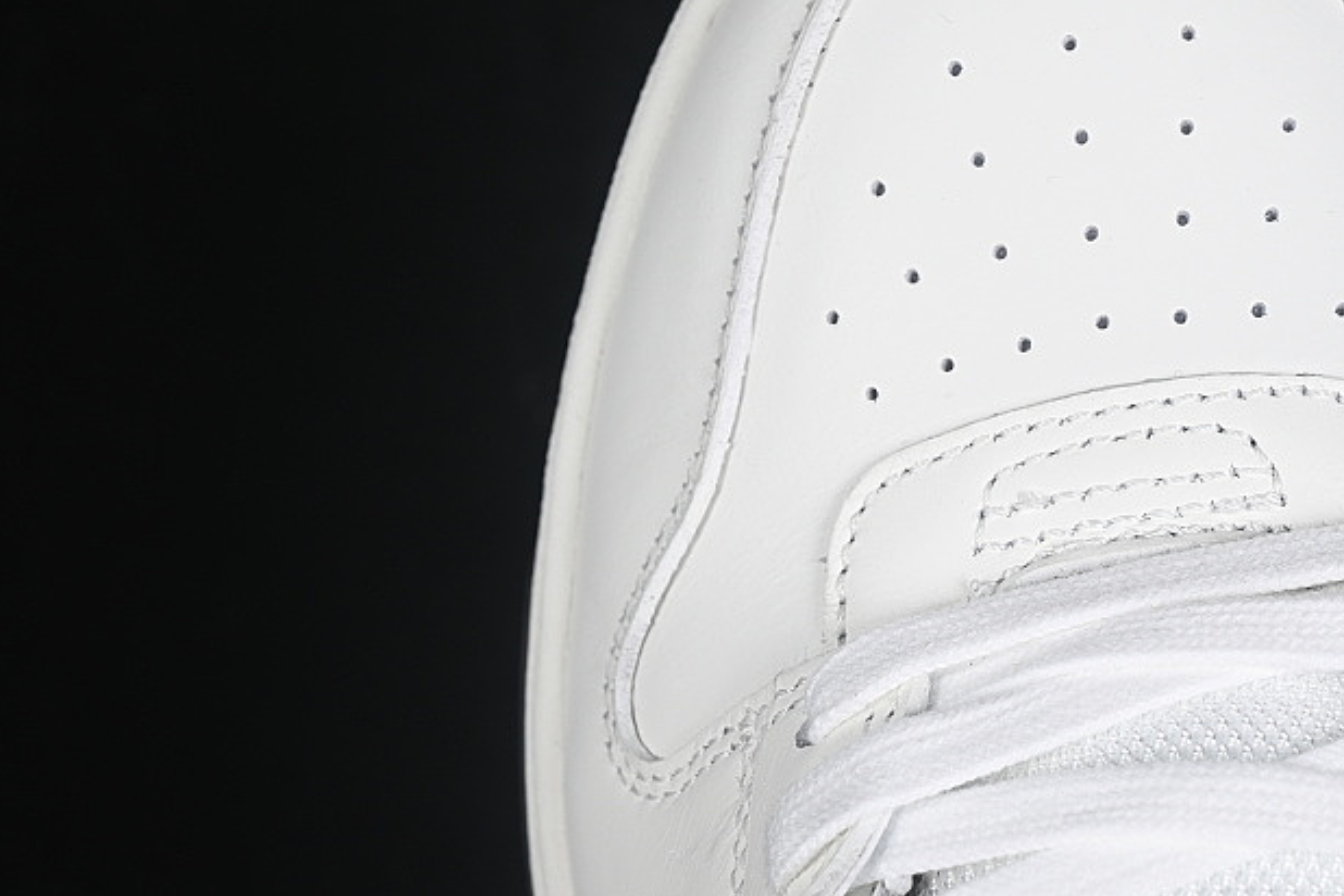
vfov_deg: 10.5
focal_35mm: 131
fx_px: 4890
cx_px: 1072
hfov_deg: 15.5
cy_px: 396
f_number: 7.1
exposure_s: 1/100
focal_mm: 50
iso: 160
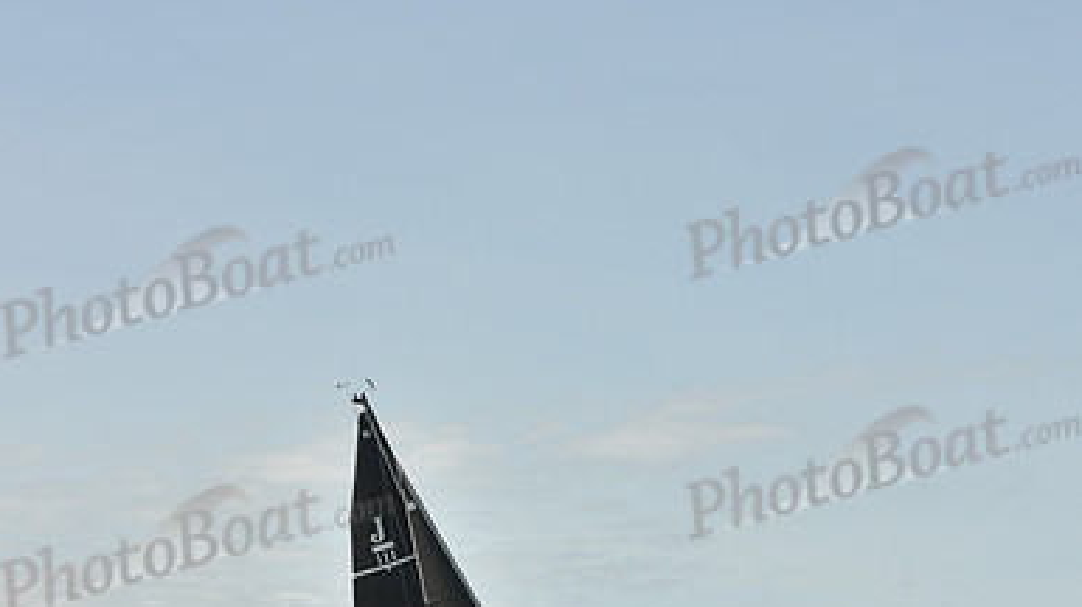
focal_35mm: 150
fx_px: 4301
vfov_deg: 8.0
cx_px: 541
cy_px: 652
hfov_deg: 14.3
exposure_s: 1/800
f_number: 9
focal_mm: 95
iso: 250
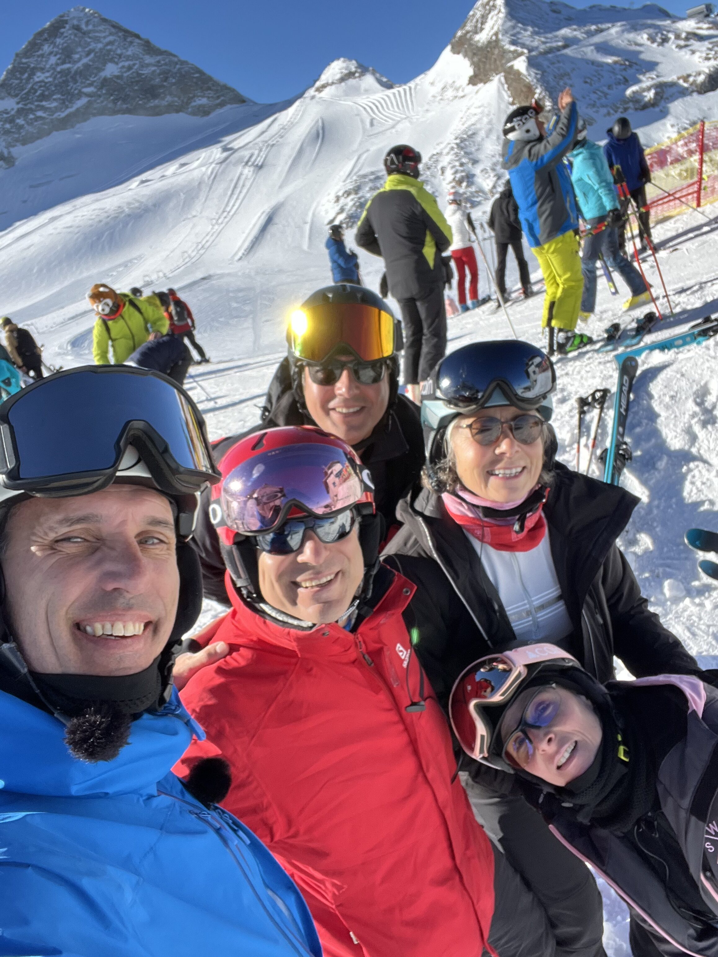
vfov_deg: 60.0
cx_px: 359
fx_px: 830
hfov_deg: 46.8
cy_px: 478
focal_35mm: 30
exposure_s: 1/478
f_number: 2.2
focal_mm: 2.71
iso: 32
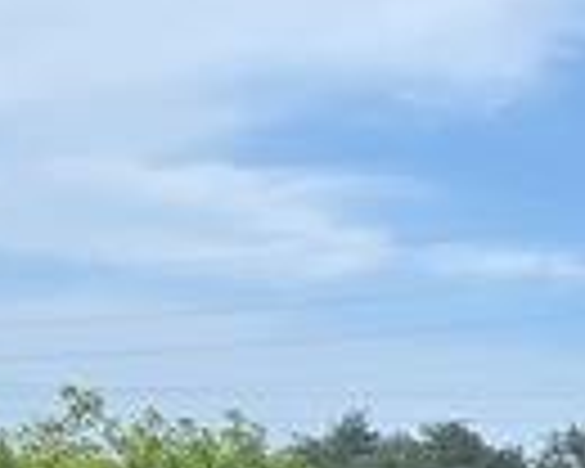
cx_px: 1314
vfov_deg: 14.0
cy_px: 783
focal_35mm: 100
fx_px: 1731
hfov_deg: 14.4
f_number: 2.2
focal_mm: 2.2
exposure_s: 1/2812
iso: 50
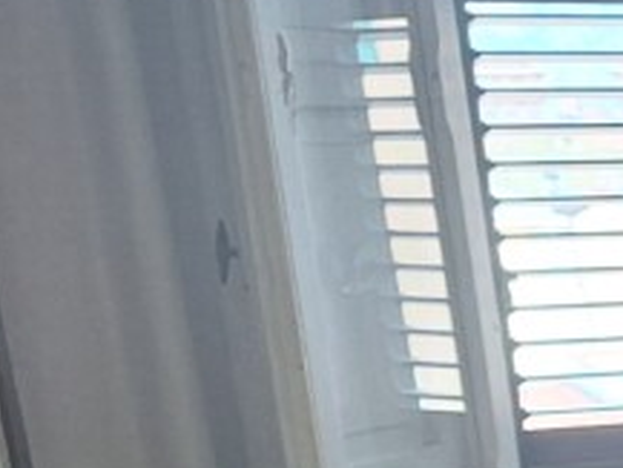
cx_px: 1708
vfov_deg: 11.2
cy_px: 698
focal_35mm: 127
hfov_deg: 11.4
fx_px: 2287
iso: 80
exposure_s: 1/100
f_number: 1.8
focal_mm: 5.54
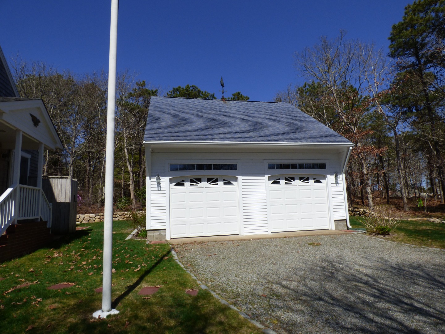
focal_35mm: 20
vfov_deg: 66.0
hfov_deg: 81.7
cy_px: 167
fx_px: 257
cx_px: 222
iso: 100
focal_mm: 3.58
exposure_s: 1/2000
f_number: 3.5
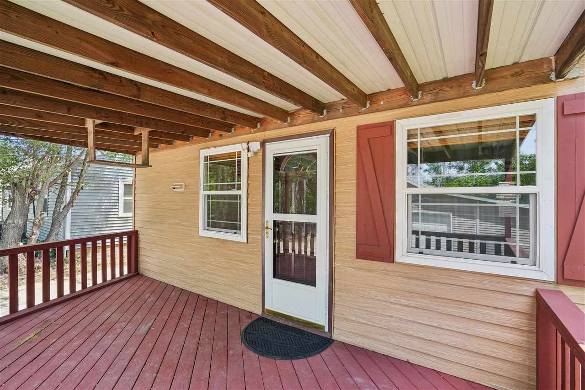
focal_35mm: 17
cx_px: 292
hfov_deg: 93.3
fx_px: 276
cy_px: 195
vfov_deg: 70.4
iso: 400
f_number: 9
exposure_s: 1/100
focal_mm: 17
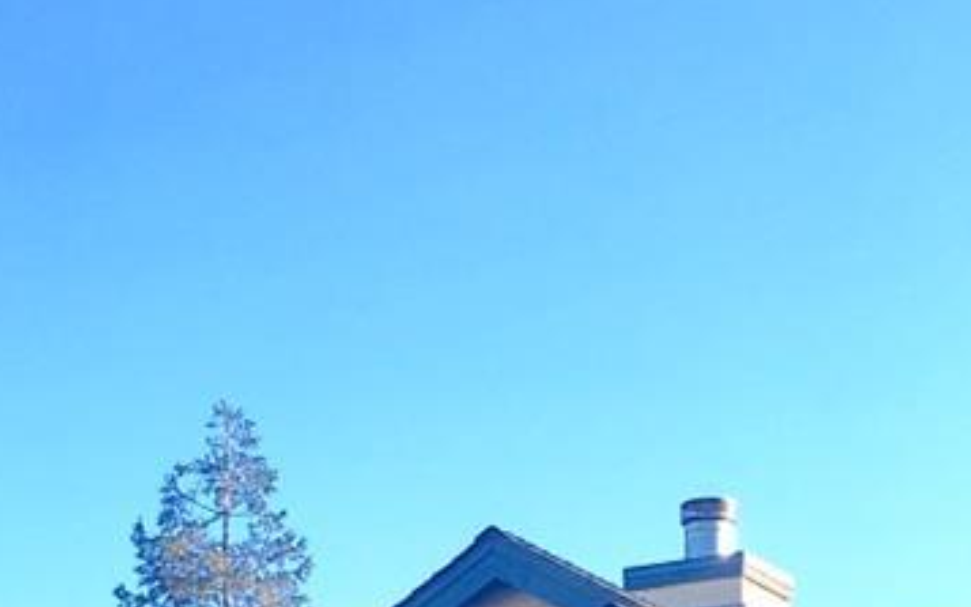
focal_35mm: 129
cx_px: 324
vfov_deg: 9.6
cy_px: 1116
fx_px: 3413
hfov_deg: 16.2
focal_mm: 4.15
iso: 25
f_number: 2.2
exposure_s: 1/351
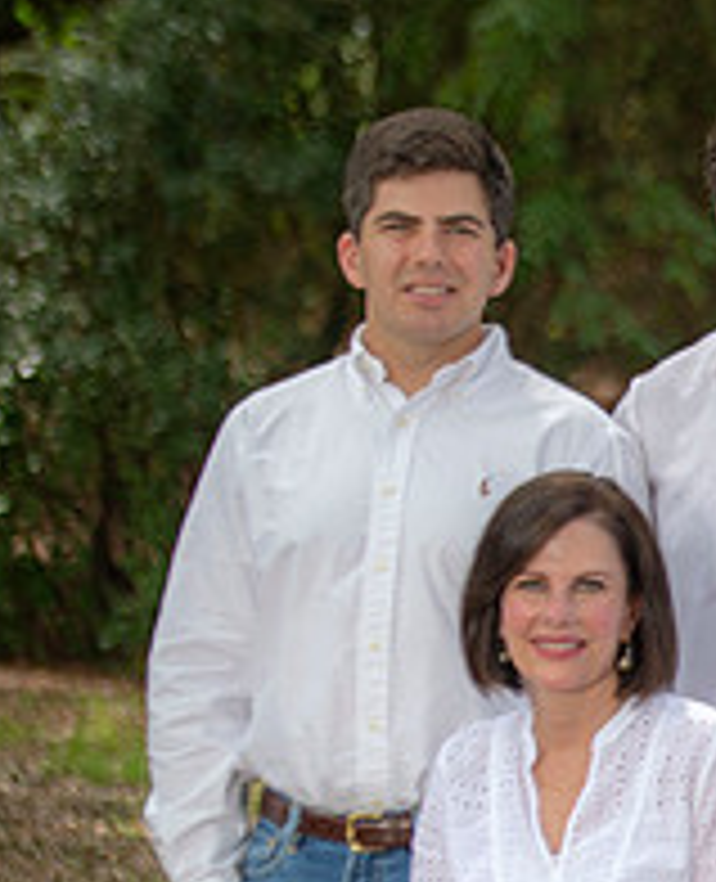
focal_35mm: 291
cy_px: 795
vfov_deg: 6.6
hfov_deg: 5.3
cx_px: 1064
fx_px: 7643
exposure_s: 1/125
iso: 100
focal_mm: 90
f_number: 3.2
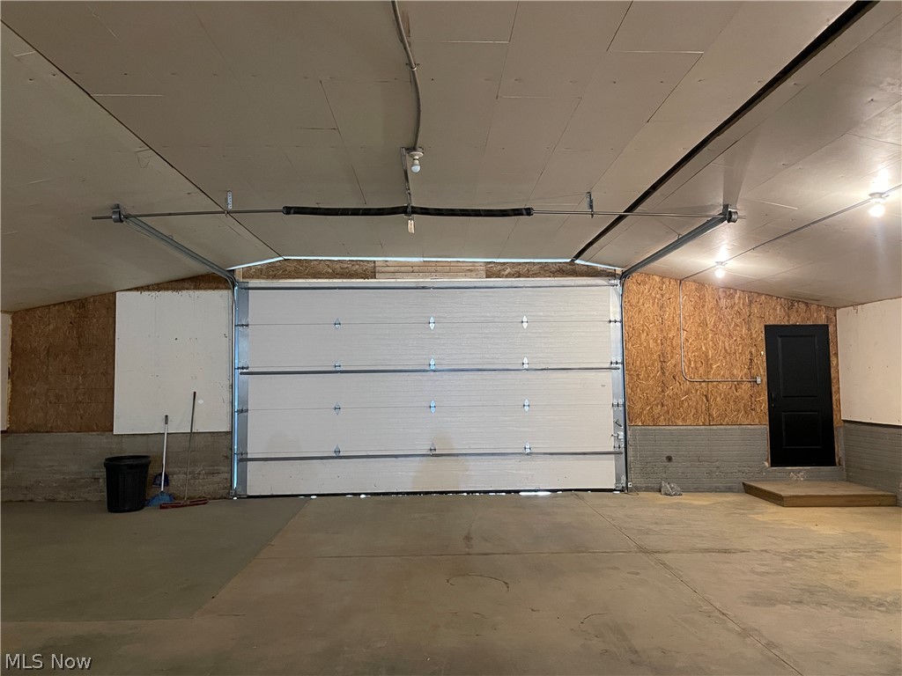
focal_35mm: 26
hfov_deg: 67.3
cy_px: 338
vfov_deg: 53.1
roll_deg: +0.4
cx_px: 451
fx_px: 677
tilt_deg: +5.1
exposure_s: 1/40
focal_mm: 4.2
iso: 500
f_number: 1.6
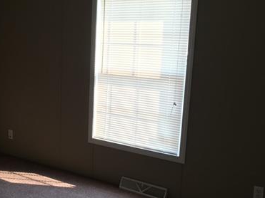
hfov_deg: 37.1
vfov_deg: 29.1
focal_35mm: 50
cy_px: 113
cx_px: 61
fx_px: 383
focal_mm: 4.15
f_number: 2.2
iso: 32
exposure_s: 1/40
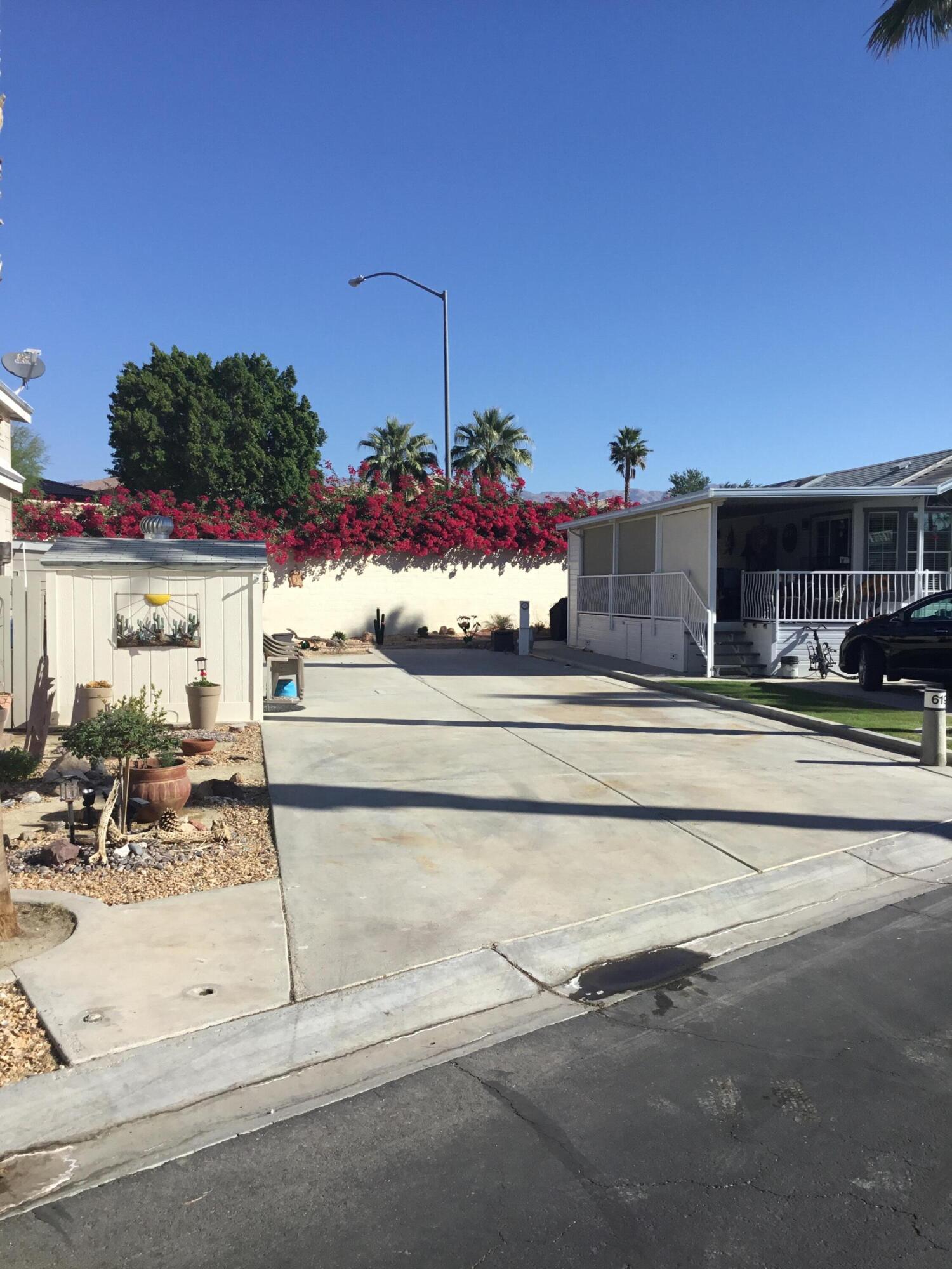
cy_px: 634
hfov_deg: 45.4
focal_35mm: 31
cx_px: 476
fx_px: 1137
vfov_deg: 58.4
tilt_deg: -1.5
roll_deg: +0.5
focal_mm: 3.3
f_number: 2.4
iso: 25
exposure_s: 1/1508
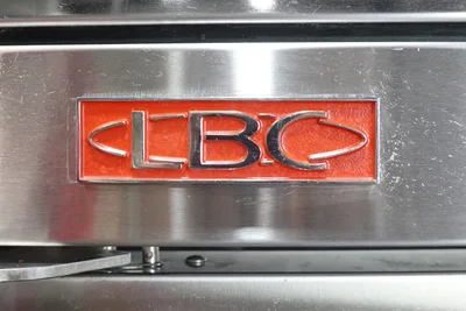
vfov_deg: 33.4
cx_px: 233
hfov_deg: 48.4
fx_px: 518
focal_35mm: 40
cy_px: 156
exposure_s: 1/40
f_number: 4
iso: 1250
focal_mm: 14.99
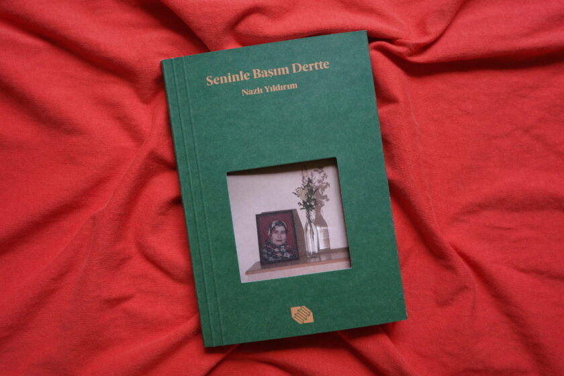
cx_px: 282
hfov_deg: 48.5
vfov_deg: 33.4
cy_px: 188
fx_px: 627
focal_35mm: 40
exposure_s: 1/125
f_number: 4.5
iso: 1000
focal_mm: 26
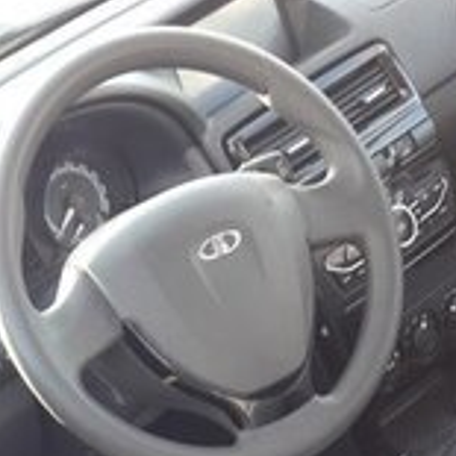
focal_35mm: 79
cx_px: -24
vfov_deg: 20.3
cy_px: 568
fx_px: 1177
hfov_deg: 21.0
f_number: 1.9
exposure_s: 1/33
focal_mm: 3.7
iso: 50
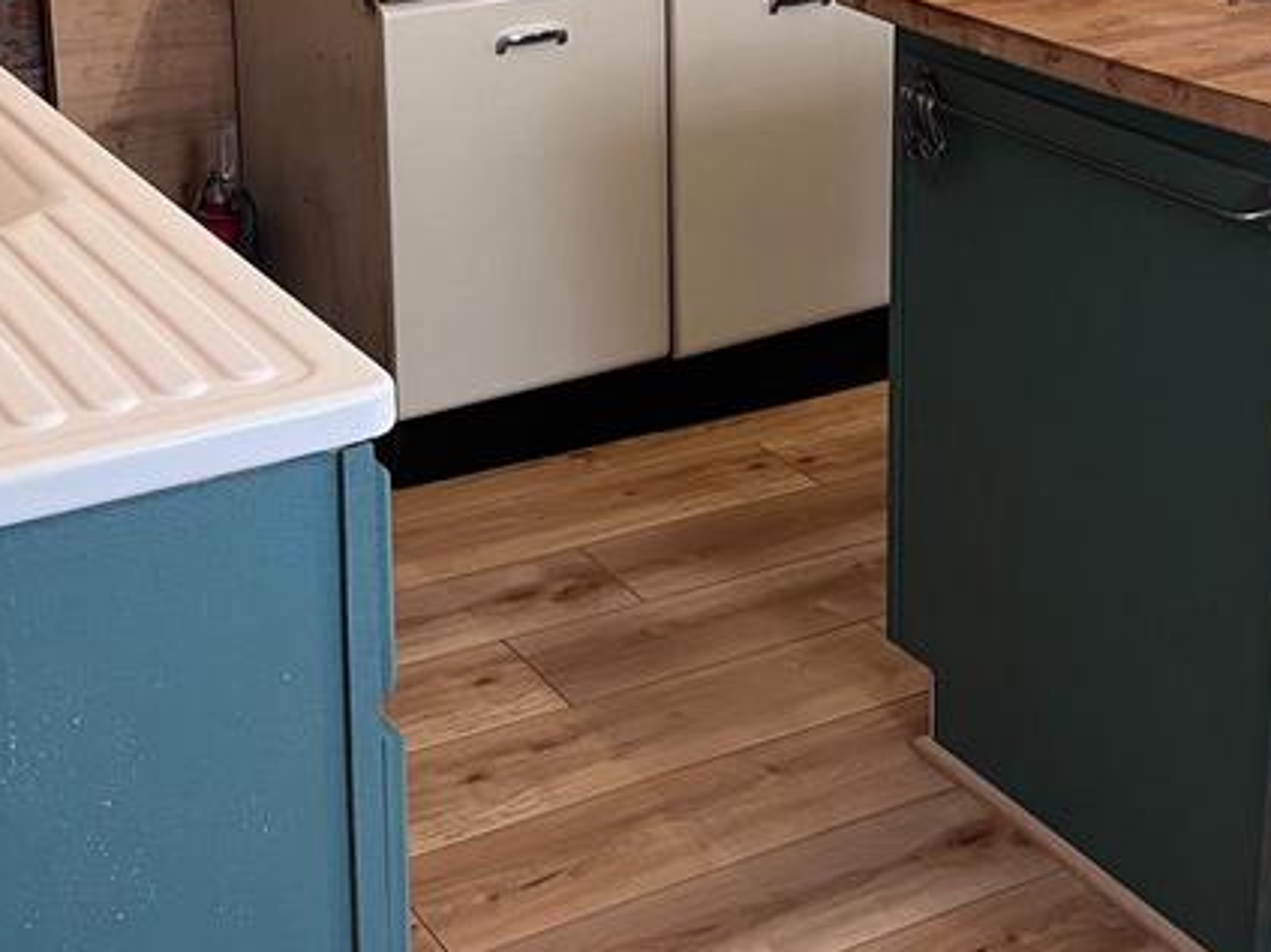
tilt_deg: -14.1
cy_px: 15
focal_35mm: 63
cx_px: 640
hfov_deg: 30.7
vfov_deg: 22.4
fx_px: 2313
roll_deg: +0.8
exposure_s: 1/60
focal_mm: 5.7
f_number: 1.5
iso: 125
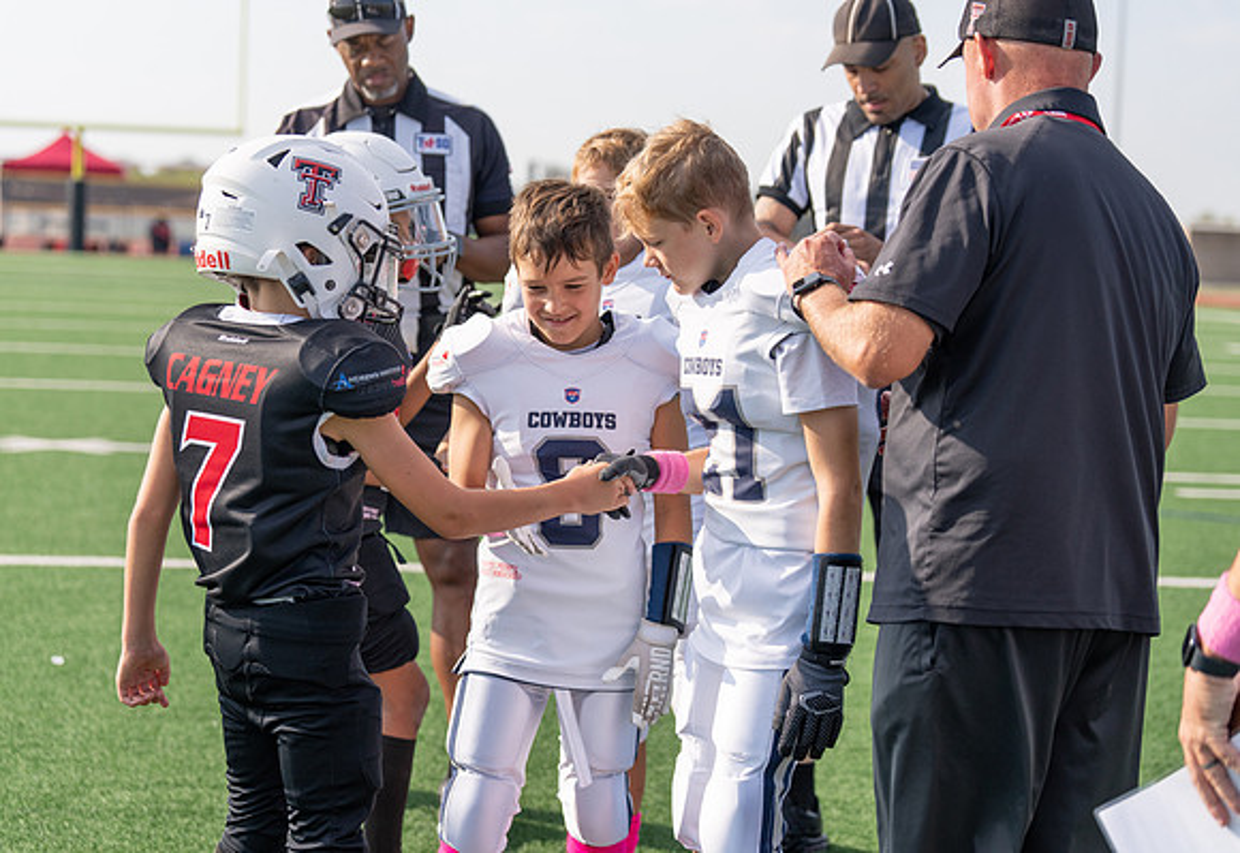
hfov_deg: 28.0
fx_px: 2487
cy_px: 426
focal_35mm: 71
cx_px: 620
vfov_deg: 19.5
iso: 100
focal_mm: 70
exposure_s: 1/2500
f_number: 3.2
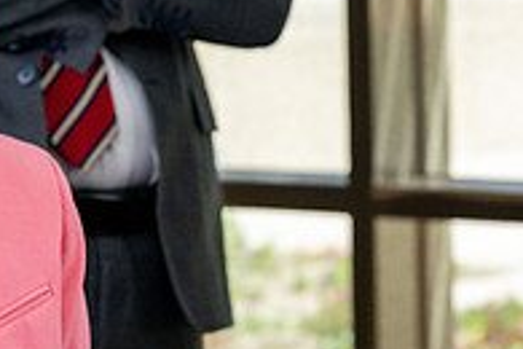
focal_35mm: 143
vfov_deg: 9.6
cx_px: 107
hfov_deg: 14.3
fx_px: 2077
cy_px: 47
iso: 2500
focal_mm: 48
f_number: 4
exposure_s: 1/400
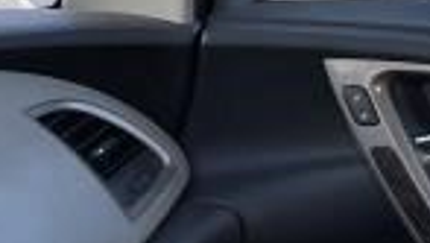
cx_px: 684
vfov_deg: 7.6
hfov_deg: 13.0
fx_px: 1757
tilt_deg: -8.4
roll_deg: +2.1
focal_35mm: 154
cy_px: -217
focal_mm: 5.1
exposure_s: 1/318
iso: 32
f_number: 1.6
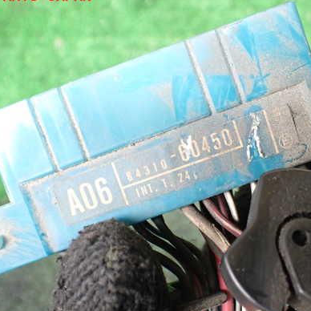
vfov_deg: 40.9
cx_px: 186
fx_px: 417
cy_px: 166
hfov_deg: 40.7
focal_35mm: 41
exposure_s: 1/125
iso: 500
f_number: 2.3
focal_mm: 5.4
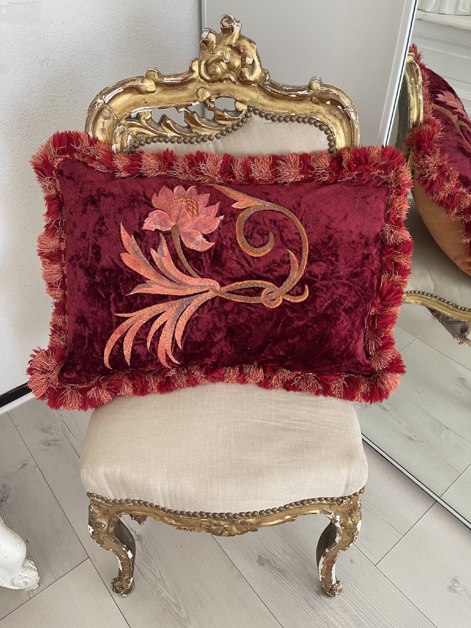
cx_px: 236
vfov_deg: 69.4
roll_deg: -1.9
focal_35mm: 25
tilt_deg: -41.5
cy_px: 314
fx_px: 454
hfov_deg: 54.9
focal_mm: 5.1
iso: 125
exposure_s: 1/70
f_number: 1.6
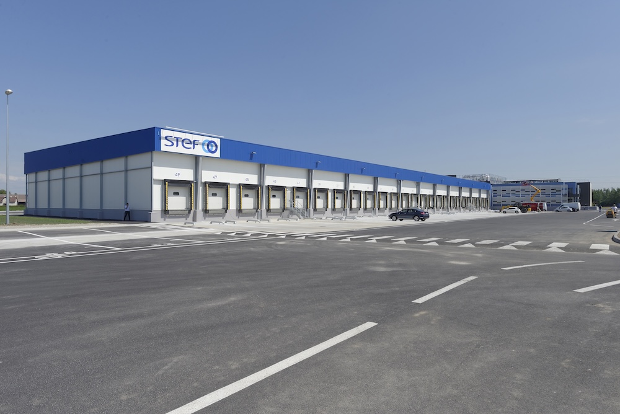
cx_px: 310
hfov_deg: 78.5
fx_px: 379
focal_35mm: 22
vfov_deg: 57.3
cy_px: 207
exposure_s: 1/800
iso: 640
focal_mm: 22
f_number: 14
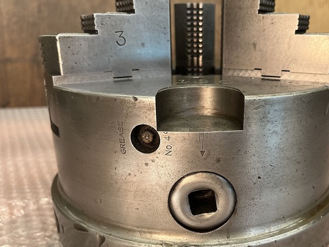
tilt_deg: -20.4
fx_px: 314
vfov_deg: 42.8
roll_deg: +0.4
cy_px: 145
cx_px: 203
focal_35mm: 33
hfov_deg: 54.8
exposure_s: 1/106
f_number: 1.6
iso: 125
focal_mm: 5.1
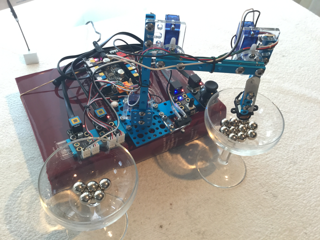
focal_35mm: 31
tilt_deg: -50.4
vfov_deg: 45.4
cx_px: 160
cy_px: 120
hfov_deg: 58.4
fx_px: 287
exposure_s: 1/33
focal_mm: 3.3
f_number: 2.4
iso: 64
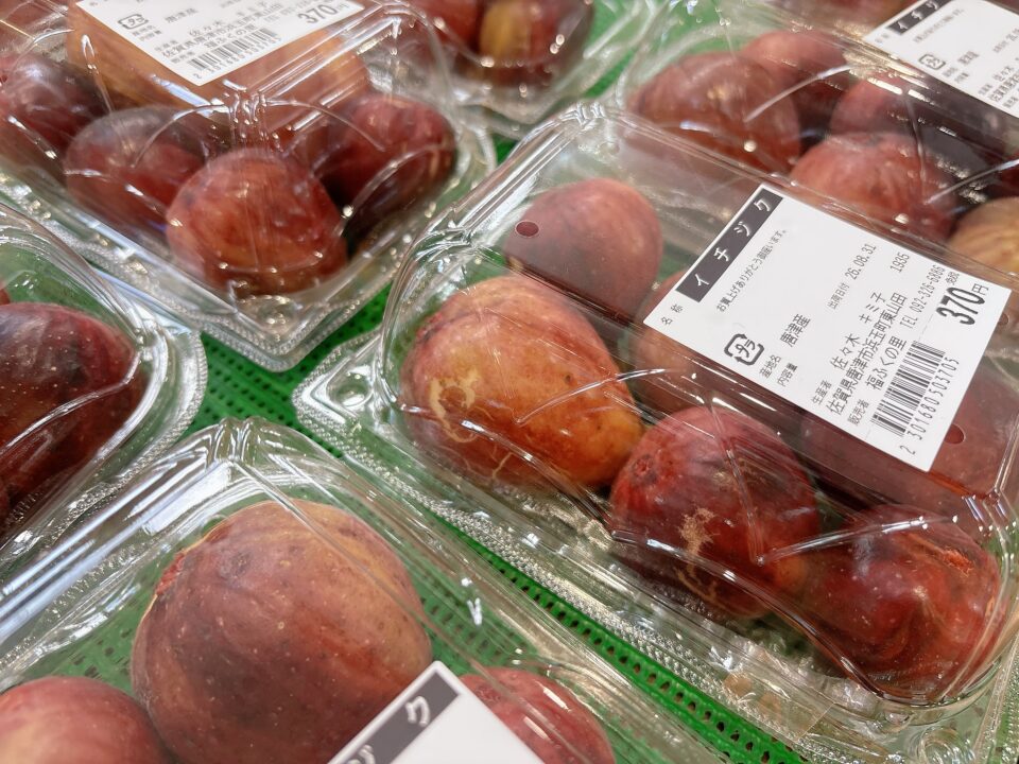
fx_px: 765
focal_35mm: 26
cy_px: 382
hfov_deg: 67.3
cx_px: 510
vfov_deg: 53.1
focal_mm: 5.96
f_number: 1.6
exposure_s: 1/60
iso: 100
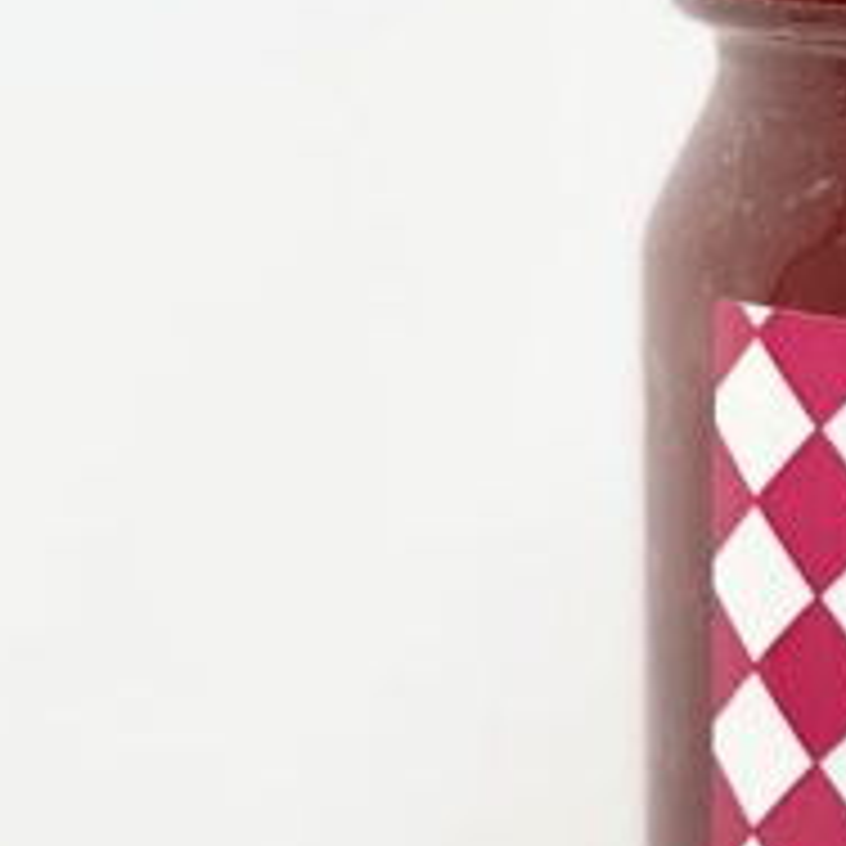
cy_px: 1022
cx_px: 1305
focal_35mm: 250
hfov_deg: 6.9
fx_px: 6913
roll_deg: -1.0
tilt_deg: -10.9
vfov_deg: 7.0
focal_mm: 6
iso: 32
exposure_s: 1/120
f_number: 2
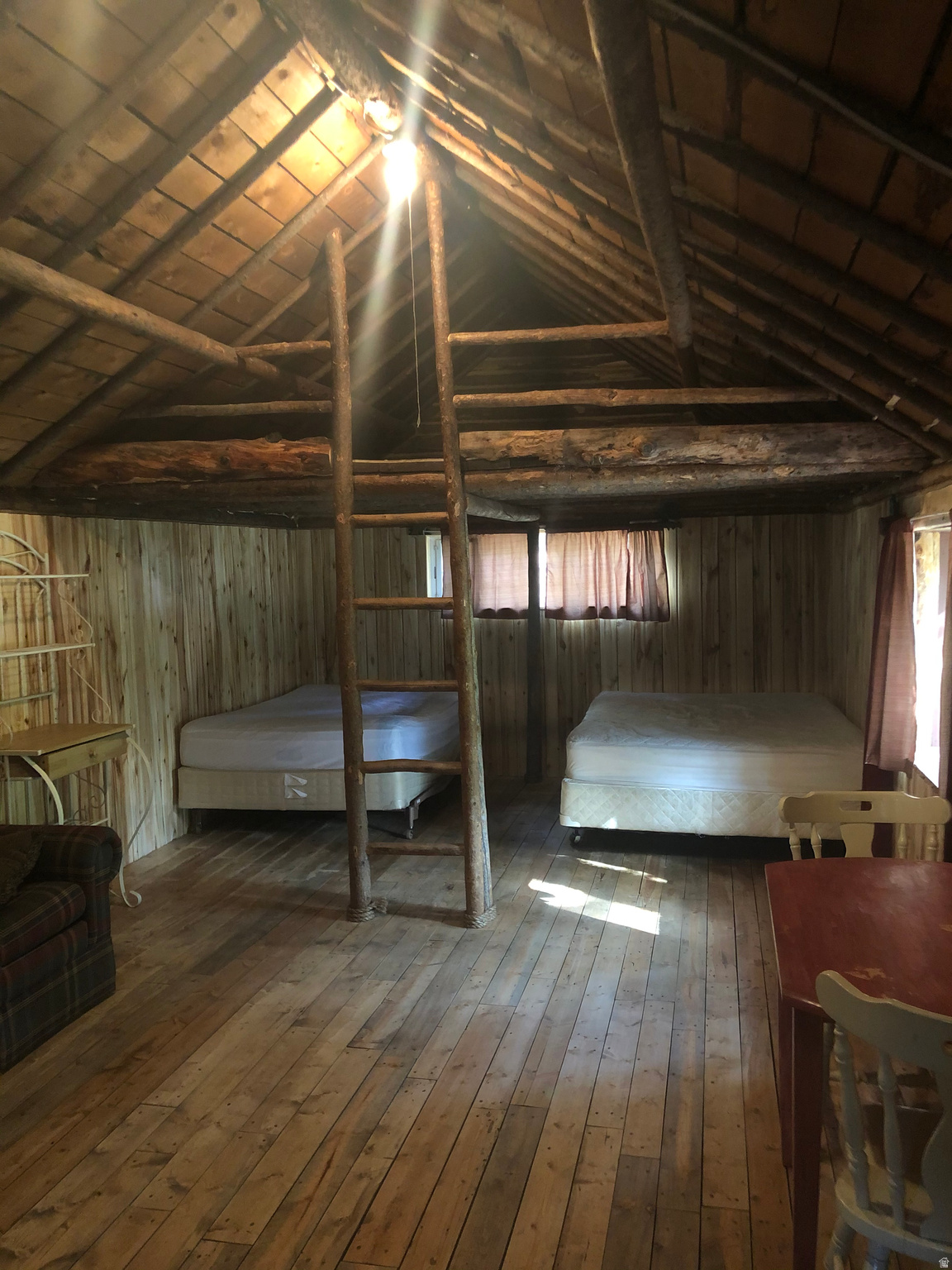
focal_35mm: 28
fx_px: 1027
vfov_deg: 63.4
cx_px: 476
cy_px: 635
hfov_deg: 49.7
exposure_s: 1/8
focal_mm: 4
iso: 80
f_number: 1.8
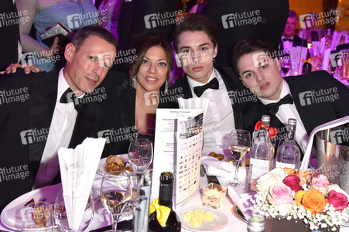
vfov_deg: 33.4
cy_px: 116
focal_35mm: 40
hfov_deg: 48.5
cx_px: 174
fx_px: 387
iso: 2500
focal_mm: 40
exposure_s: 1/50
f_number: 5.6
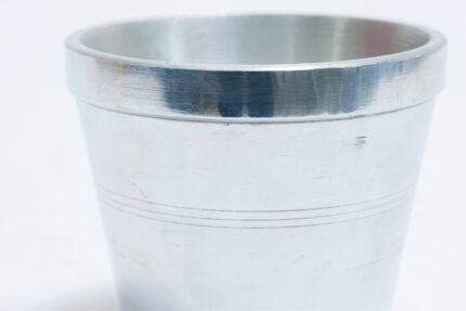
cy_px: 156
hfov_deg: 19.4
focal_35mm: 105
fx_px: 1360
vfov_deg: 13.1
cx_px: 233
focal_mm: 70
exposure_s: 1/125
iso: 3200
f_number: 10
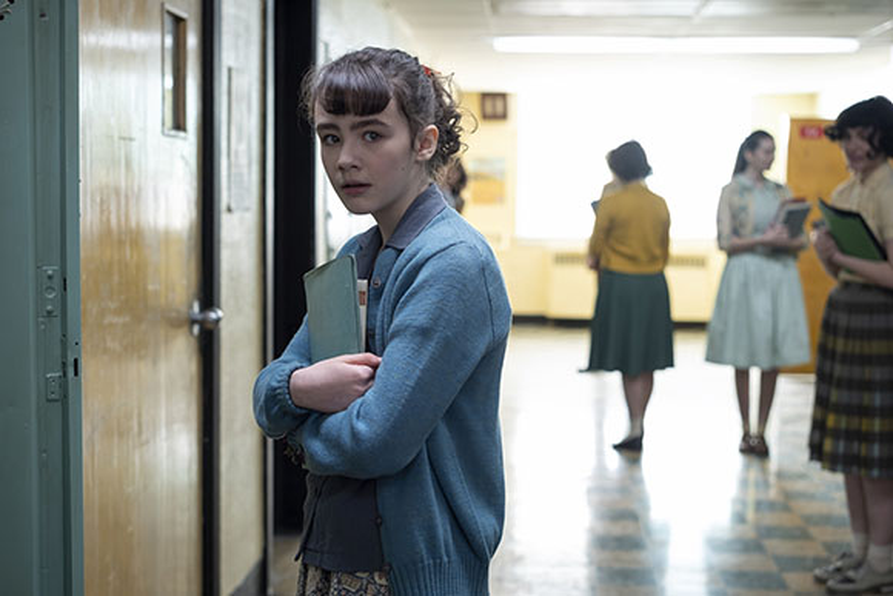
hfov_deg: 39.6
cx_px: 446
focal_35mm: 50
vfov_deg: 27.0
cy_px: 298
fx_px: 1241
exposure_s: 1/125
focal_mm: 33
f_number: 2.2
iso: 320
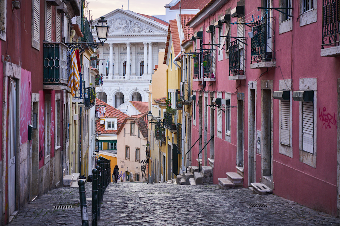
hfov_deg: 23.9
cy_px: 113
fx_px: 803
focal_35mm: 85
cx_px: 170
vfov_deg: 16.1
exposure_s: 1/50
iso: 400
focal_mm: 85
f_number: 5.6
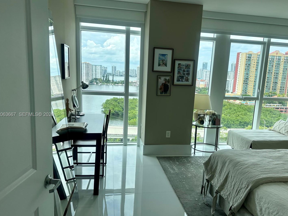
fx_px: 225
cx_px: 153
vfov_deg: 51.3
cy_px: 115
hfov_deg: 65.3
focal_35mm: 27
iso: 80
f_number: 1.78
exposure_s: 1/1304
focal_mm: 6.86
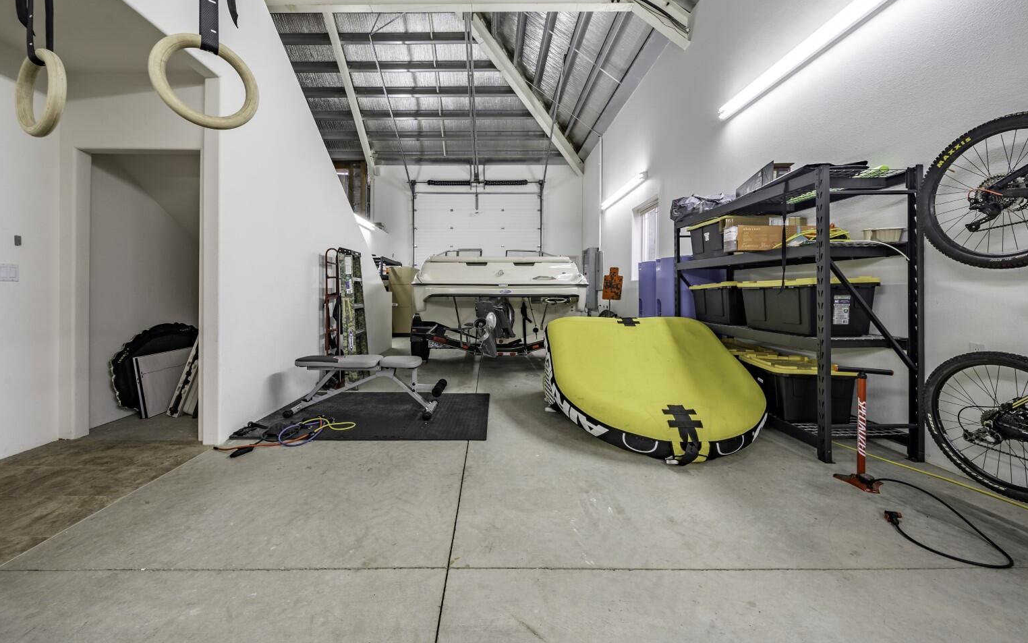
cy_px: 311
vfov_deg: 82.8
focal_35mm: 13
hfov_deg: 109.3
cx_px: 490
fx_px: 364
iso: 100
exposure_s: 1/13
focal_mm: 12
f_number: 10
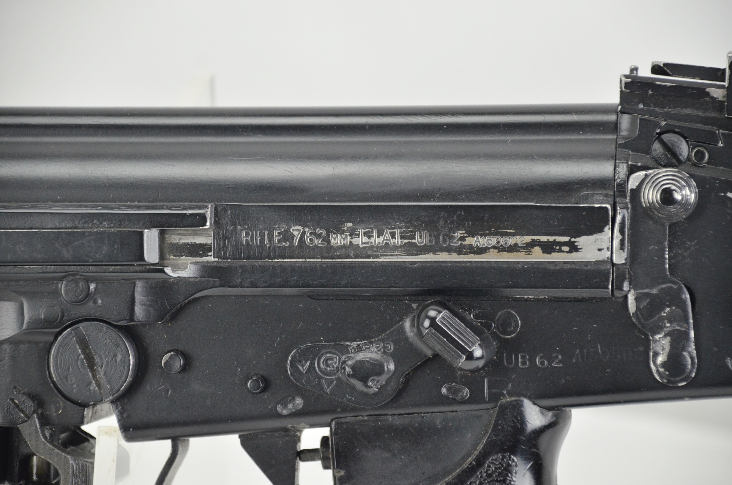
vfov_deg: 6.8
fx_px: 4109
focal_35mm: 202
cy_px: 242
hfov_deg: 10.2
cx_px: 366
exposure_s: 1/125
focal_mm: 135
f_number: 5.6
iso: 900
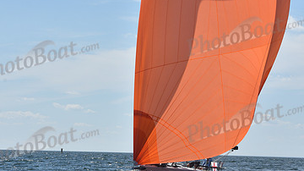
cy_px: 3
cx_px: 143
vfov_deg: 7.9
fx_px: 1225
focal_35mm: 152
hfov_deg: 14.2
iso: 320
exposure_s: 1/1250
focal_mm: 90
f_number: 10
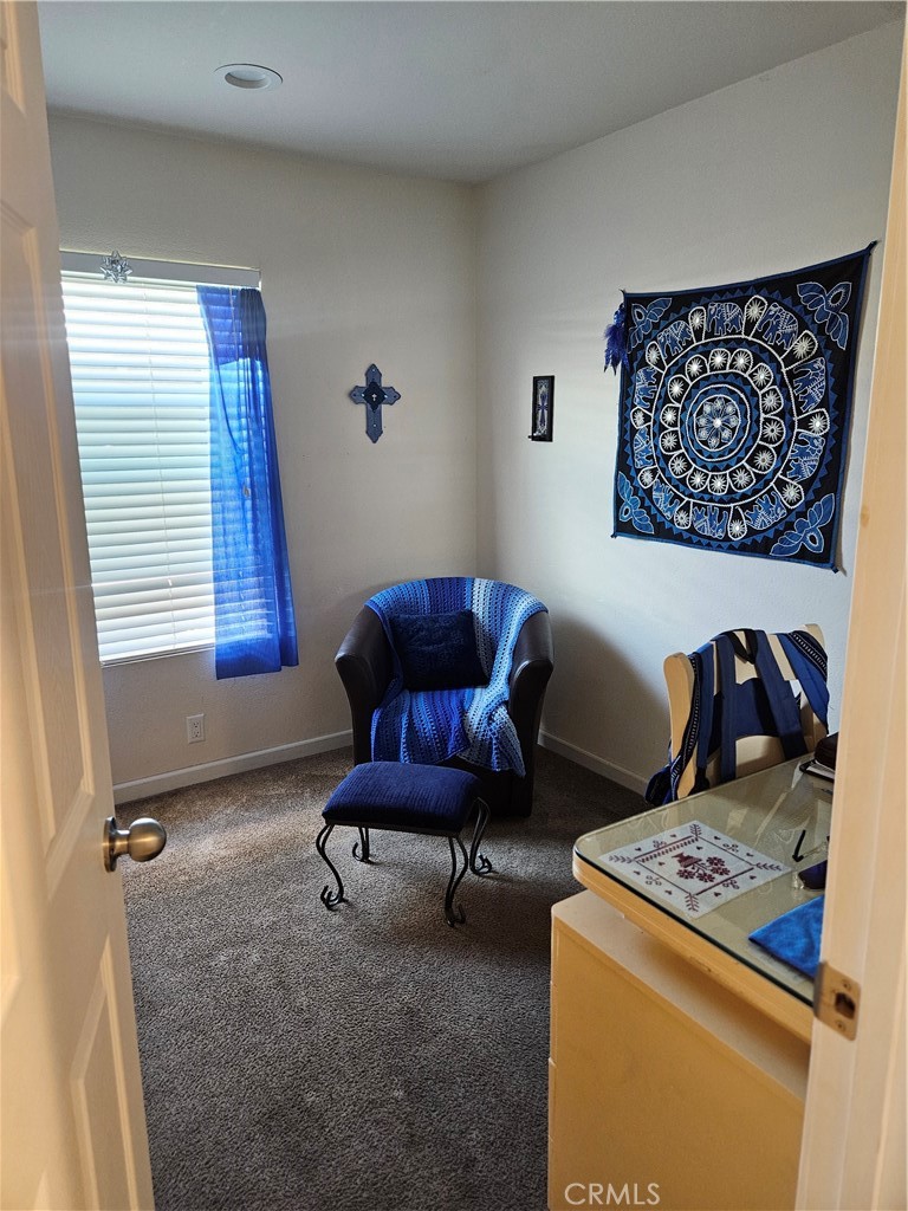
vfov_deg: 73.9
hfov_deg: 58.9
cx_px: 454
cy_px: 606
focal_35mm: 23
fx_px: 804
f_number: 1.8
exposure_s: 1/60
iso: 640
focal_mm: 5.4
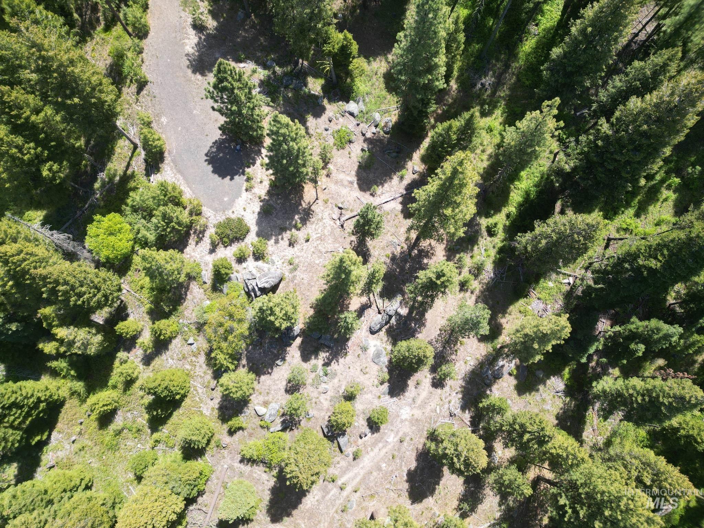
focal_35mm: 24
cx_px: 352
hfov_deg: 71.6
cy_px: 264
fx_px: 488
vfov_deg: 56.8
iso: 120
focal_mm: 6.72
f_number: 1.7
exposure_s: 1/1000
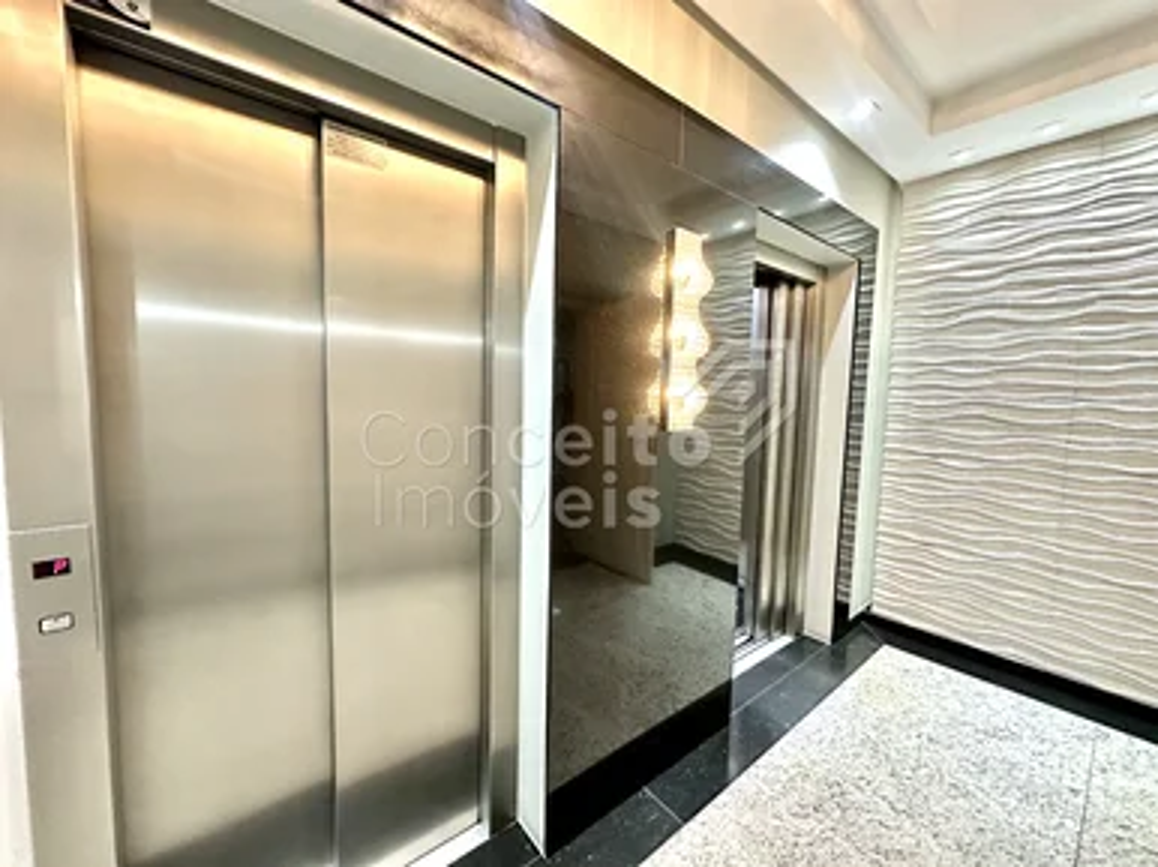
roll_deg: -1.5
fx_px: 468
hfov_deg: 102.1
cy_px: 434
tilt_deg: -4.1
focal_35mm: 14
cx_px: 579
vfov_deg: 85.6
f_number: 2.2
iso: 1000
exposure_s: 1/60
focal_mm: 2.22
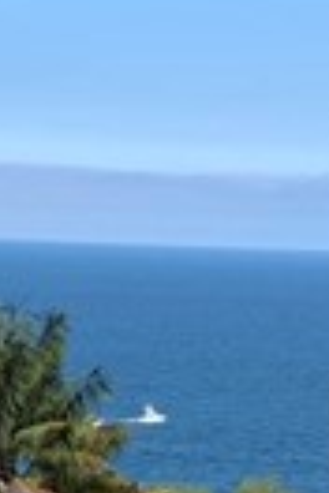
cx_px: -628
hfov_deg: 6.1
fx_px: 2879
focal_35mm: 210
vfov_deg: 9.6
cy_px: -146
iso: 25
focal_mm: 4.25
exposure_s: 1/2075
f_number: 1.8
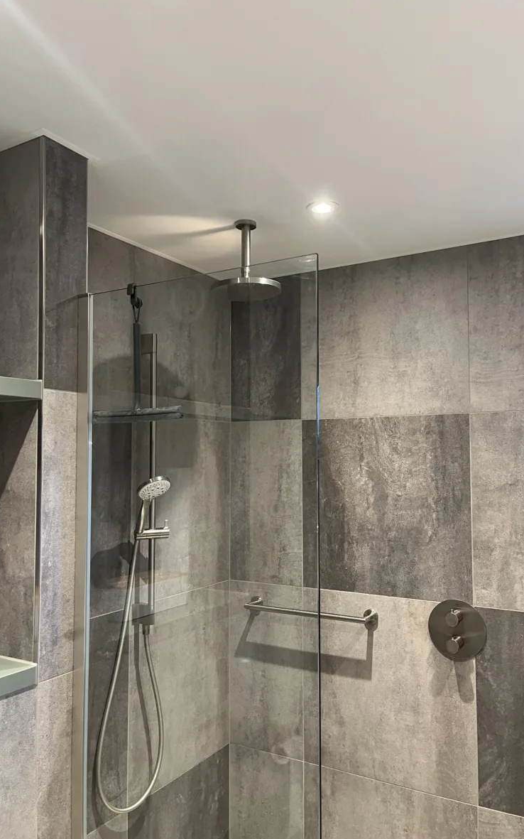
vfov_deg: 66.5
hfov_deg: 44.5
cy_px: 423
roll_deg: +0.8
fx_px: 640
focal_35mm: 28
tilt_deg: +2.8
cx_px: 292
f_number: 1.6
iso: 200
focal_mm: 5.1
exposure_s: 1/50
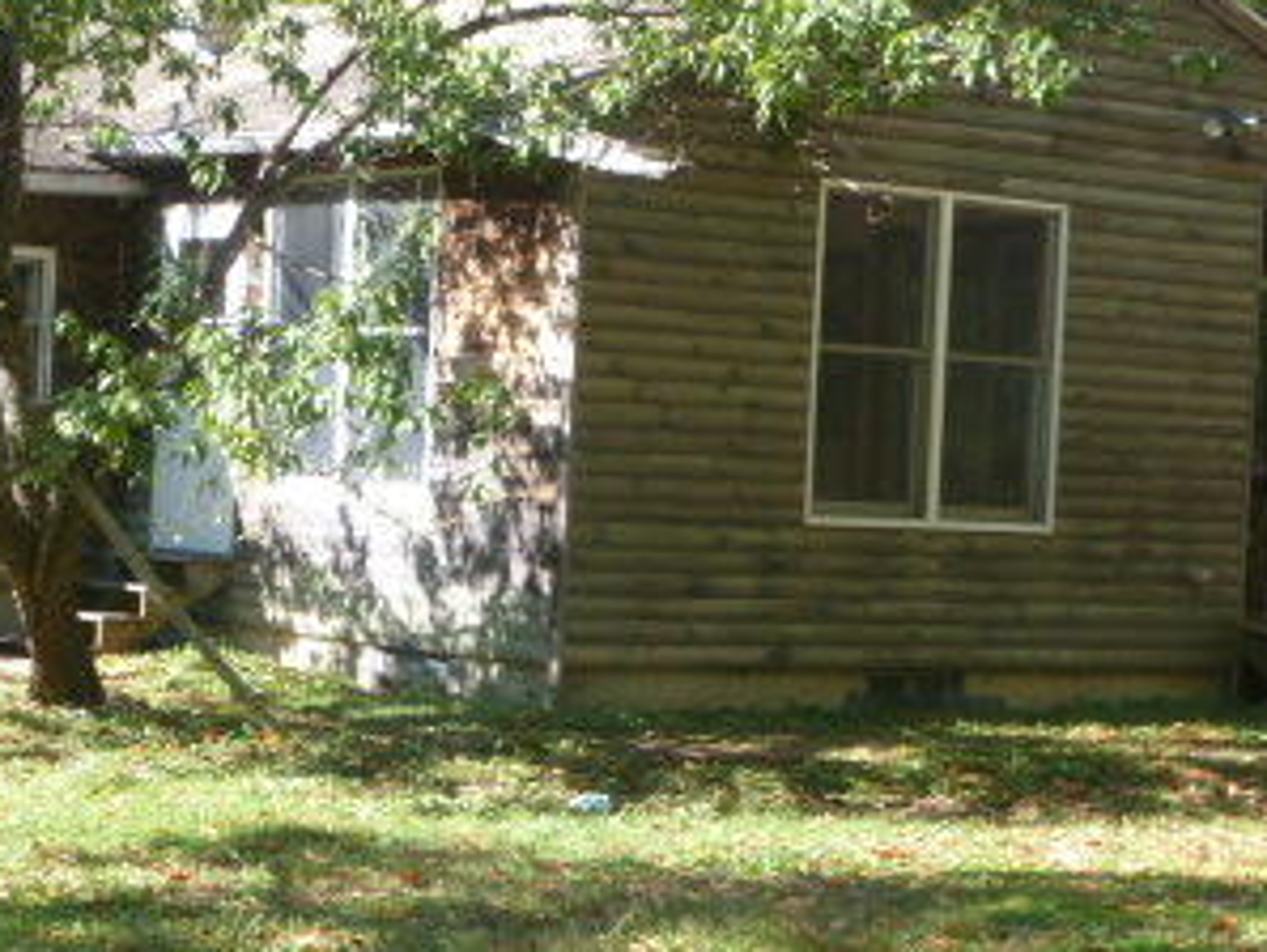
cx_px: 421
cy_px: 582
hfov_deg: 22.1
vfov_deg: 16.8
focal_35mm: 88
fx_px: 3224
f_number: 3.9
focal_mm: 7.4
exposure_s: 1/125
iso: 100
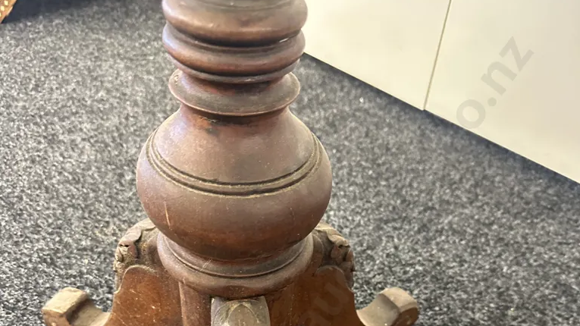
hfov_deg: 56.6
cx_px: 290
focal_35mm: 35
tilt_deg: -50.3
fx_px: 538
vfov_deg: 30.3
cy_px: 355
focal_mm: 6.86
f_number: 1.78
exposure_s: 1/50
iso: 800
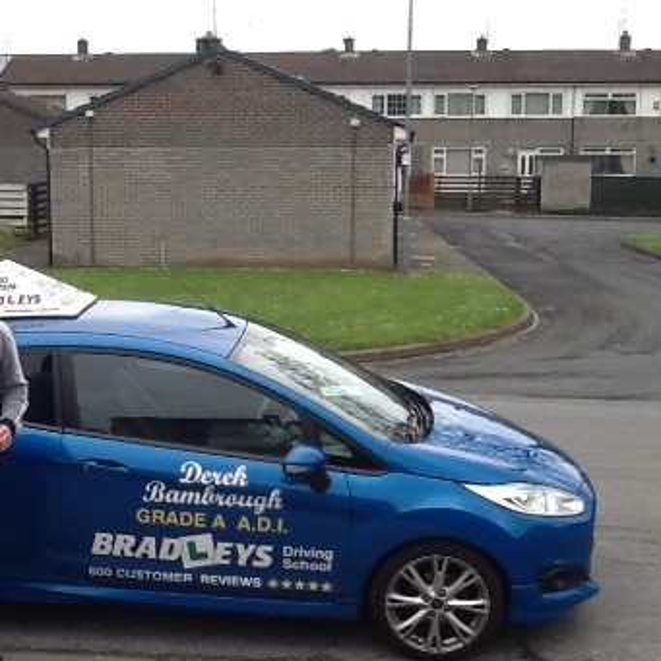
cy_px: 348
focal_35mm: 57
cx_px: 236
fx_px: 1231
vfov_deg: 30.0
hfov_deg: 29.9
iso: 40
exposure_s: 1/377
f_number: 2.4
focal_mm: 2.03
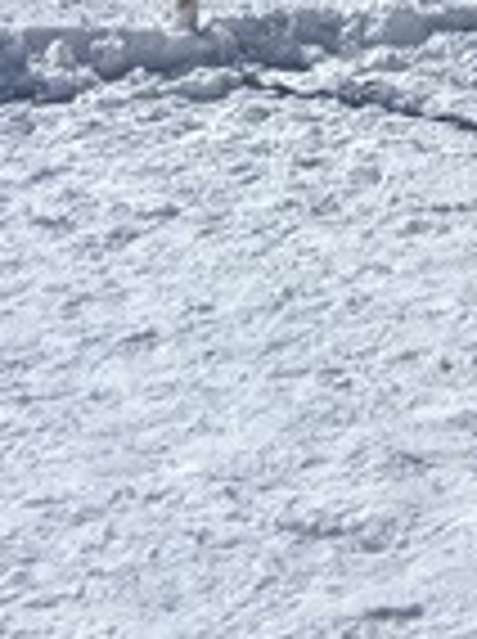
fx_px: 3520
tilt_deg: +13.5
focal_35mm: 191
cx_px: 1431
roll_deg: -2.6
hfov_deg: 7.0
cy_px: -1436
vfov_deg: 8.3
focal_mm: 5.96
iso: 50
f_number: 1.6
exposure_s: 1/12195
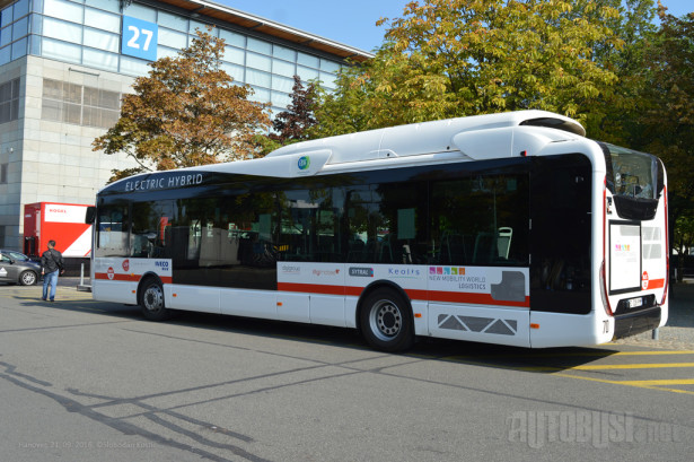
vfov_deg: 36.8
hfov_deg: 53.2
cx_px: 347
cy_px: 231
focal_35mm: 36
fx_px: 693
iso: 100
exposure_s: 1/250
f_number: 8
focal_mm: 24
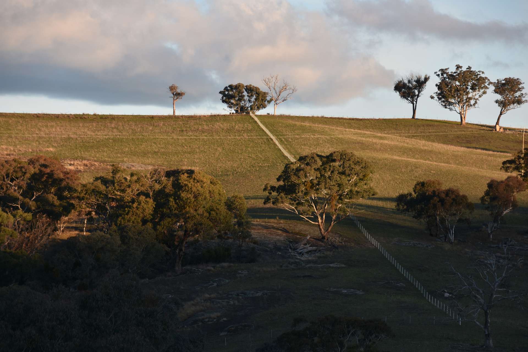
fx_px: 3410
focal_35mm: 232
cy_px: 176
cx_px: 264
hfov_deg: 8.9
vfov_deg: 5.9
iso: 160
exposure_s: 1/250
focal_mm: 155
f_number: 5.6
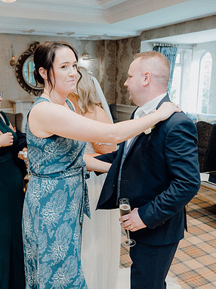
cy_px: 144
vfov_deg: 49.0
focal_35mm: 38
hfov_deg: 37.3
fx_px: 317
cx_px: 73
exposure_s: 1/160
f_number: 3.5
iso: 2000
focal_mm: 26
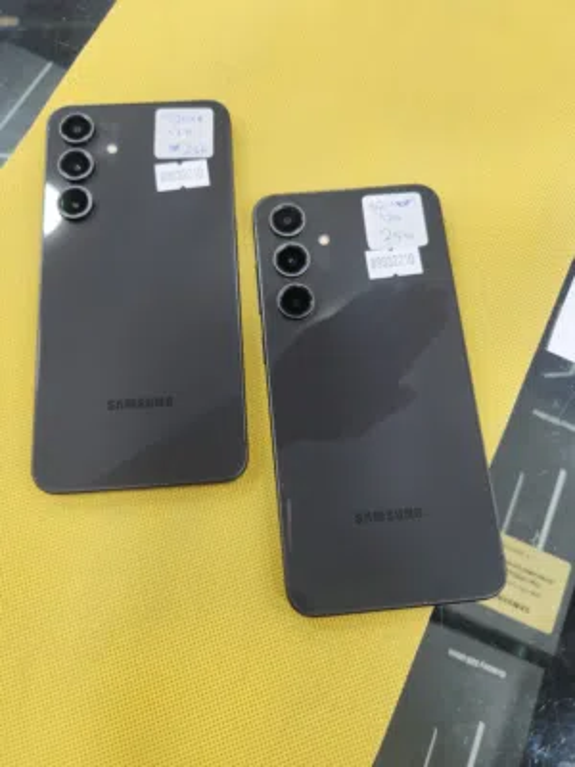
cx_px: 288
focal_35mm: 23
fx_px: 509
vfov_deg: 73.9
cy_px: 384
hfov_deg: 58.9
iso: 80
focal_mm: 5.4
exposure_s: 1/180
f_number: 1.8
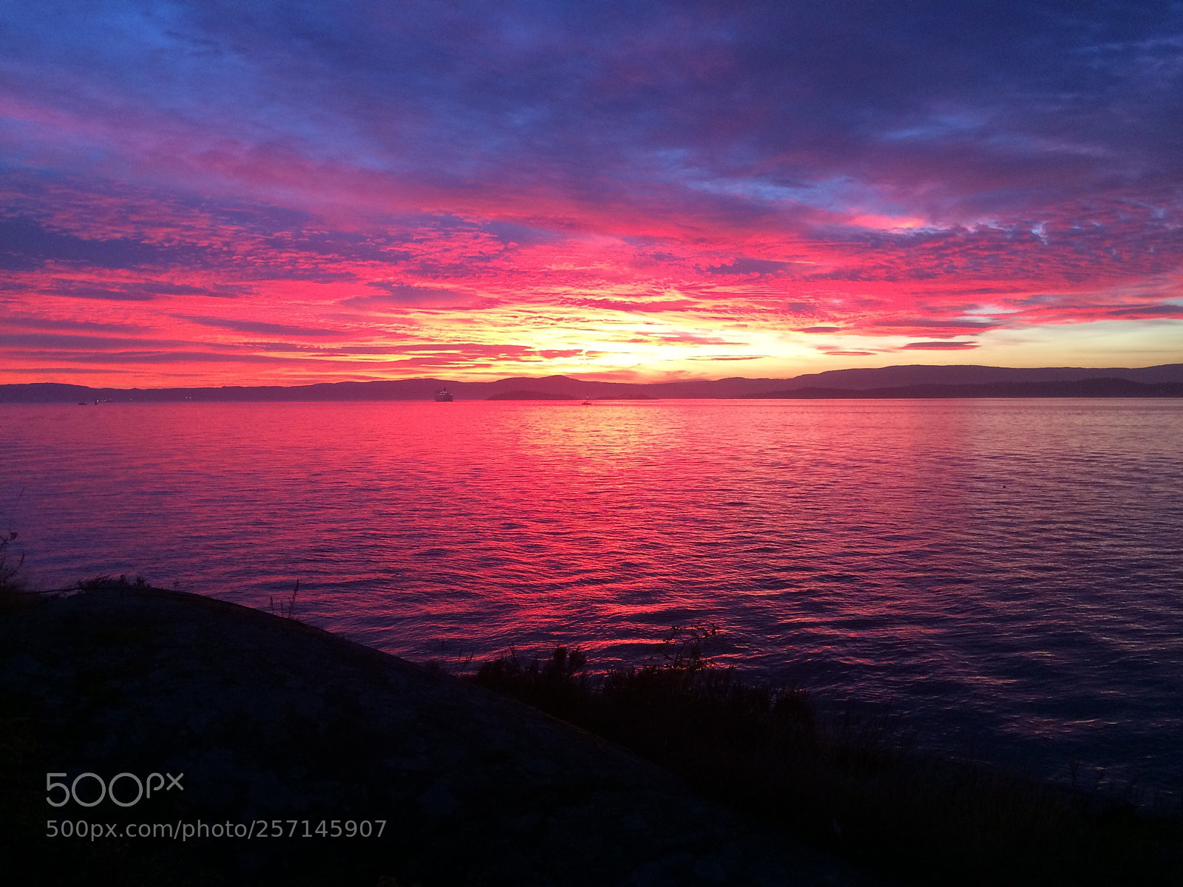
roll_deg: +0.0
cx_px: 592
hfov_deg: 61.7
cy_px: 444
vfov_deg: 48.2
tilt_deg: -3.8
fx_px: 991
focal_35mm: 29
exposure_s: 1/33
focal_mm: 4.15
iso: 125
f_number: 2.2
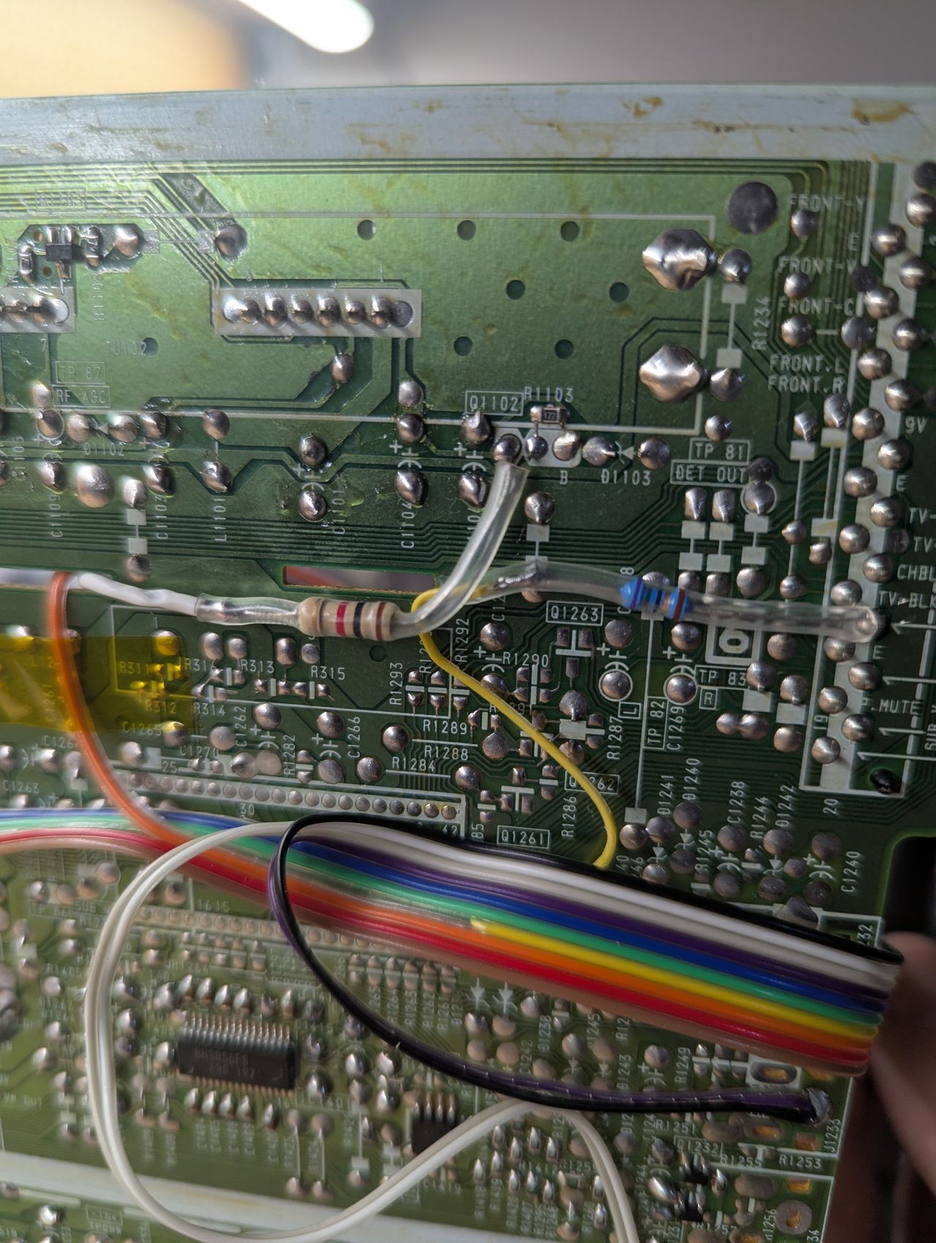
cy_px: 622
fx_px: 863
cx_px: 468
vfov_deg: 71.5
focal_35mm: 24
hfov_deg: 56.9
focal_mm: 6.81
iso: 101
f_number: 1.85
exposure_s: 1/120
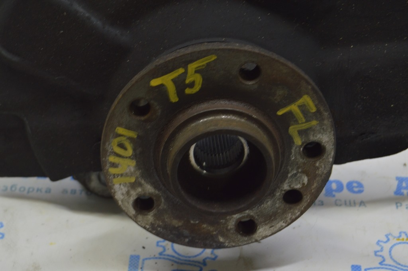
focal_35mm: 82
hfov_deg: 24.6
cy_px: 136
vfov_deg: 16.5
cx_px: 204
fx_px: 934
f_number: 5.6
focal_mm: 55
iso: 400
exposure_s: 1/20
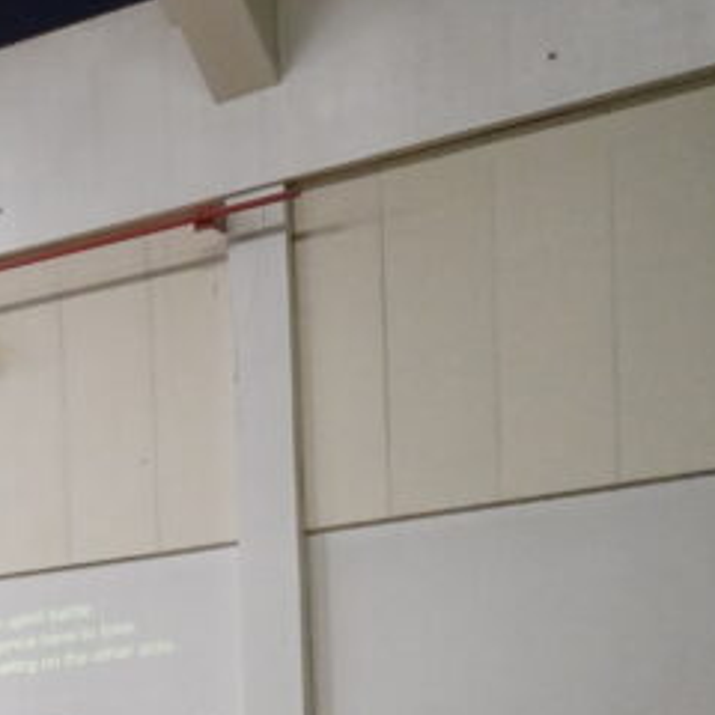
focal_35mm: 87
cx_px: -676
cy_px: 985
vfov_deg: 18.3
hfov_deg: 16.0
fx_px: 2033
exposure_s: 1/160
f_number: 3.5
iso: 2500
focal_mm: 16
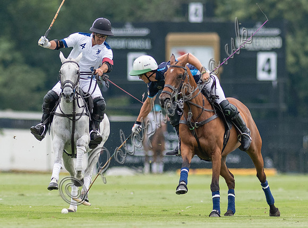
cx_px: 192
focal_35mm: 998
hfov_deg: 2.0
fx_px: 8834
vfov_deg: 1.5
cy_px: 152
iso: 400
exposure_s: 1/3200
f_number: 2.8
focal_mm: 300
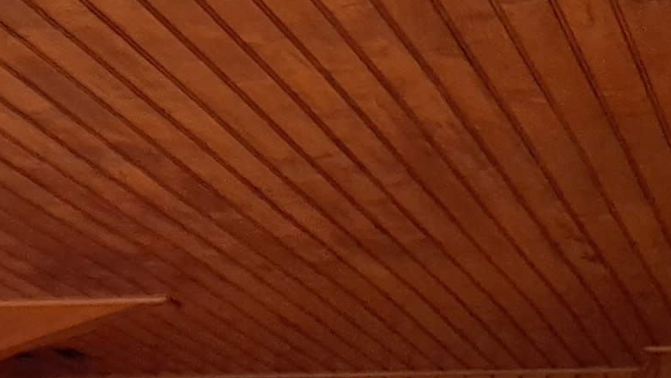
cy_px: 809
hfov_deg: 13.9
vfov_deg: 8.2
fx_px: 2491
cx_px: -464
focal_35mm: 140
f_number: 2
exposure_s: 1/397
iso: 20
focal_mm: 4.6
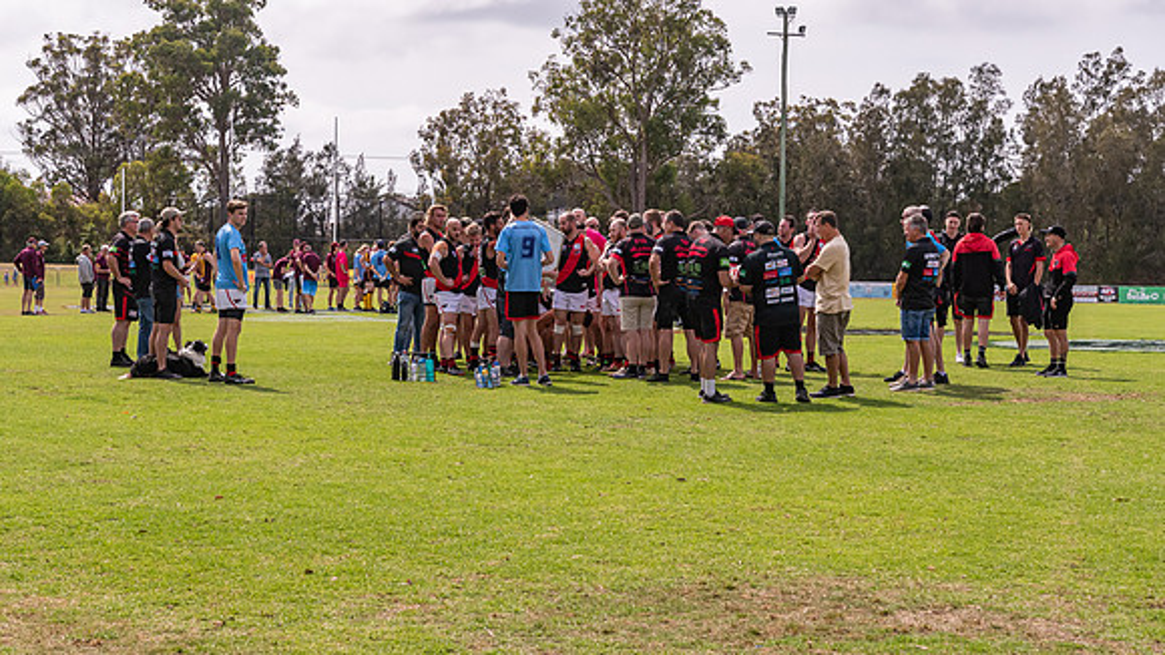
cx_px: 506
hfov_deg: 29.6
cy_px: 370
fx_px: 2203
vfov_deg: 16.9
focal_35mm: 71
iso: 640
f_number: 6.3
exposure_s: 1/4000
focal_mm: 40
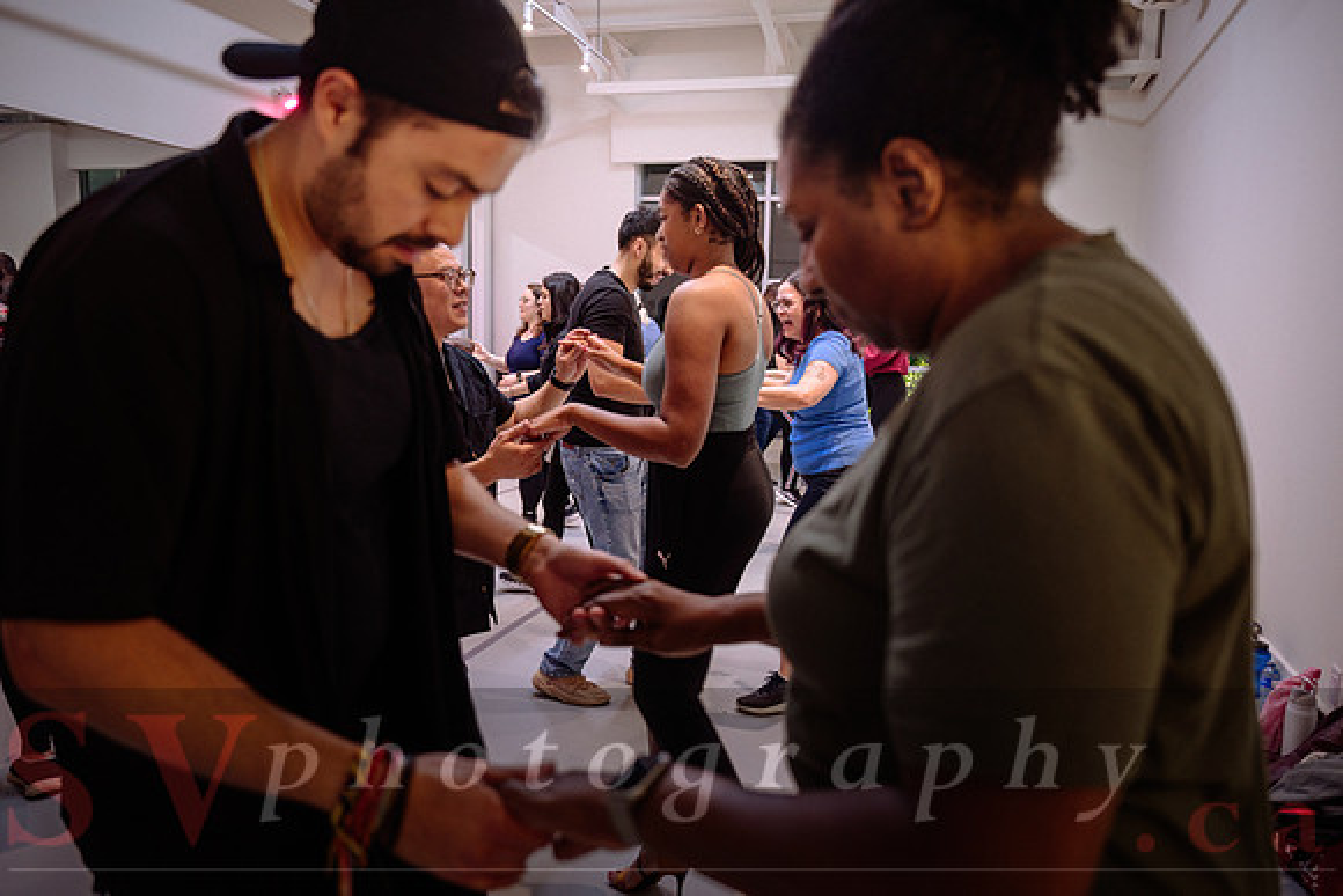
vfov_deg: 49.8
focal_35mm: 26
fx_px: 964
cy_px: 450
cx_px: 701
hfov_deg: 69.7
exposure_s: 1/160
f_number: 2.8
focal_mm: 24
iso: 1600
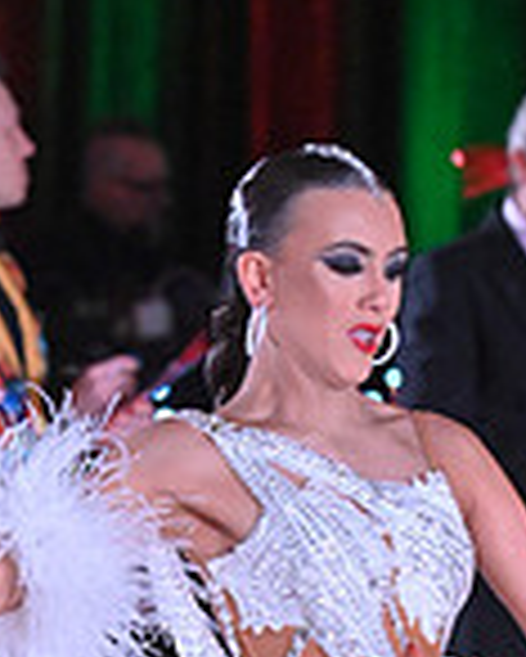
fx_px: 11625
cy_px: 1035
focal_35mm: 598
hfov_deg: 2.6
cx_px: -29
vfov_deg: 3.2
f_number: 5.6
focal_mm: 160
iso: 5000
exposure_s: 1/400
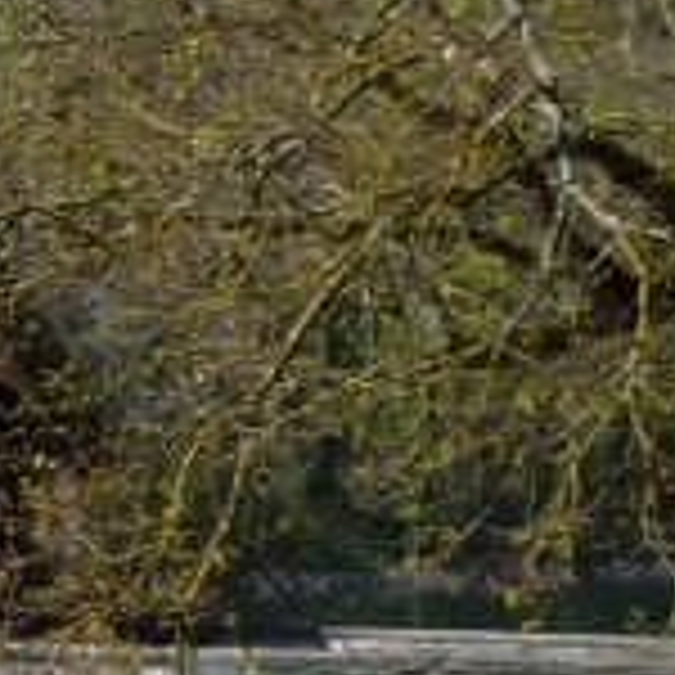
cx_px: -1134
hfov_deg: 8.5
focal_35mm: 181
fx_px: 3993
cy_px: 288
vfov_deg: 9.7
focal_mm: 5.4
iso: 100
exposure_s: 1/640
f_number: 4
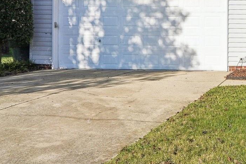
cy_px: 28
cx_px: 293
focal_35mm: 53
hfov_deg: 31.6
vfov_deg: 25.0
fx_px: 362
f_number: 8
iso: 400
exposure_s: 1/1250
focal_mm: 18
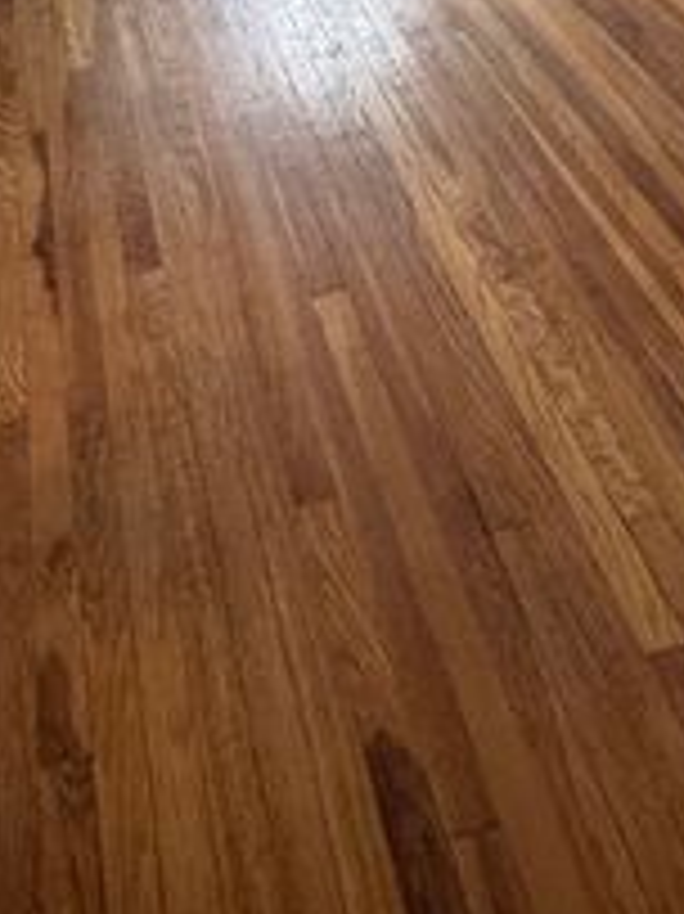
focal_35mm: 46
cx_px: 292
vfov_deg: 30.2
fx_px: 1213
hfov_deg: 31.4
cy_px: -344
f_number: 2.2
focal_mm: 2.22
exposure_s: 1/99
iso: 200
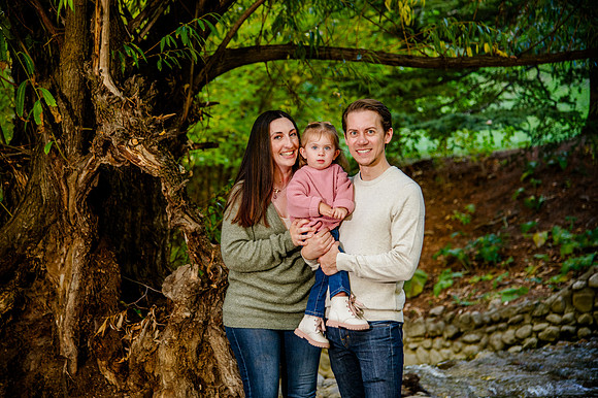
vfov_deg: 17.5
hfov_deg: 26.0
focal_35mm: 78
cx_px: 299
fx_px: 1295
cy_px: 199
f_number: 4
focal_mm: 78
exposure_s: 1/160
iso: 800
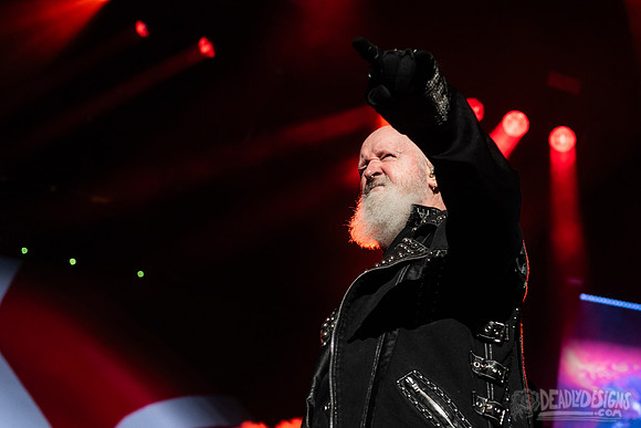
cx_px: 406
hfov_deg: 28.9
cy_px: 188
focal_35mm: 70
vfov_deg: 19.6
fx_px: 1240
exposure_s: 1/500
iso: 1600
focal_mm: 55
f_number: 4
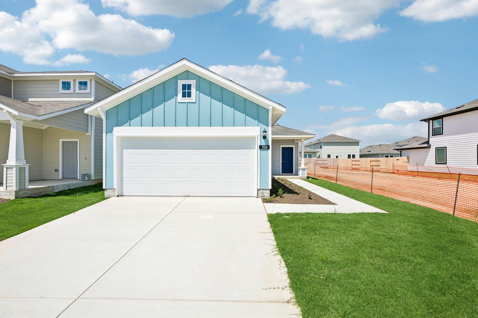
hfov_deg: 104.3
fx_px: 186
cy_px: 159
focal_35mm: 14
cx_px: 239
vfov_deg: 81.2
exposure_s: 1/1500
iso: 100
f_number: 6.7
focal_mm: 14
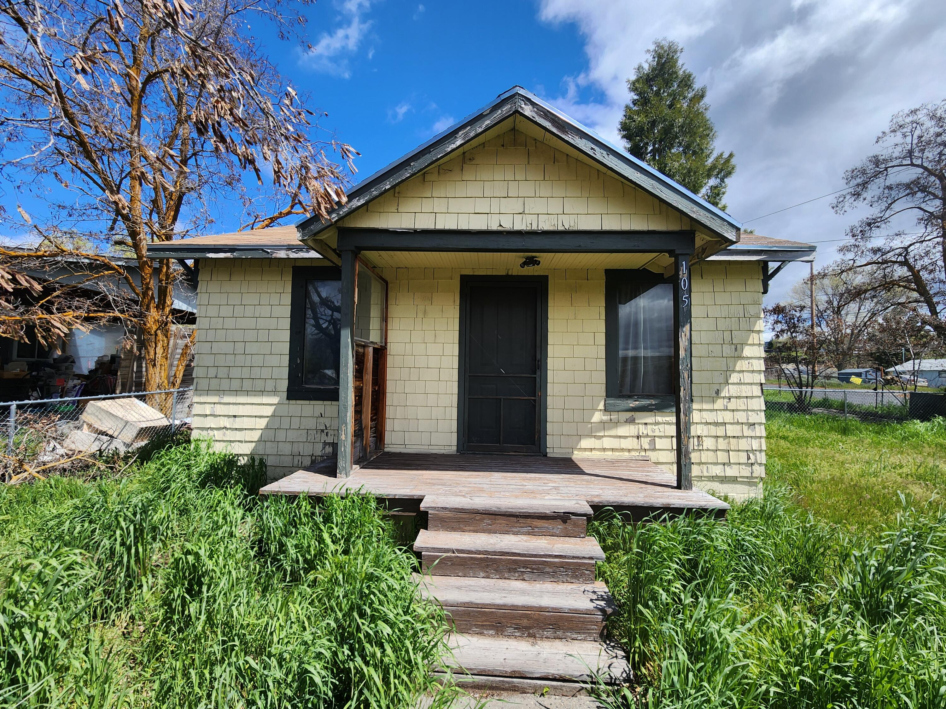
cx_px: 473
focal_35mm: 13
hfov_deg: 106.2
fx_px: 355
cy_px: 354
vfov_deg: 89.9
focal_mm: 2.2
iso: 50
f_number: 2.2
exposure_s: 1/1663
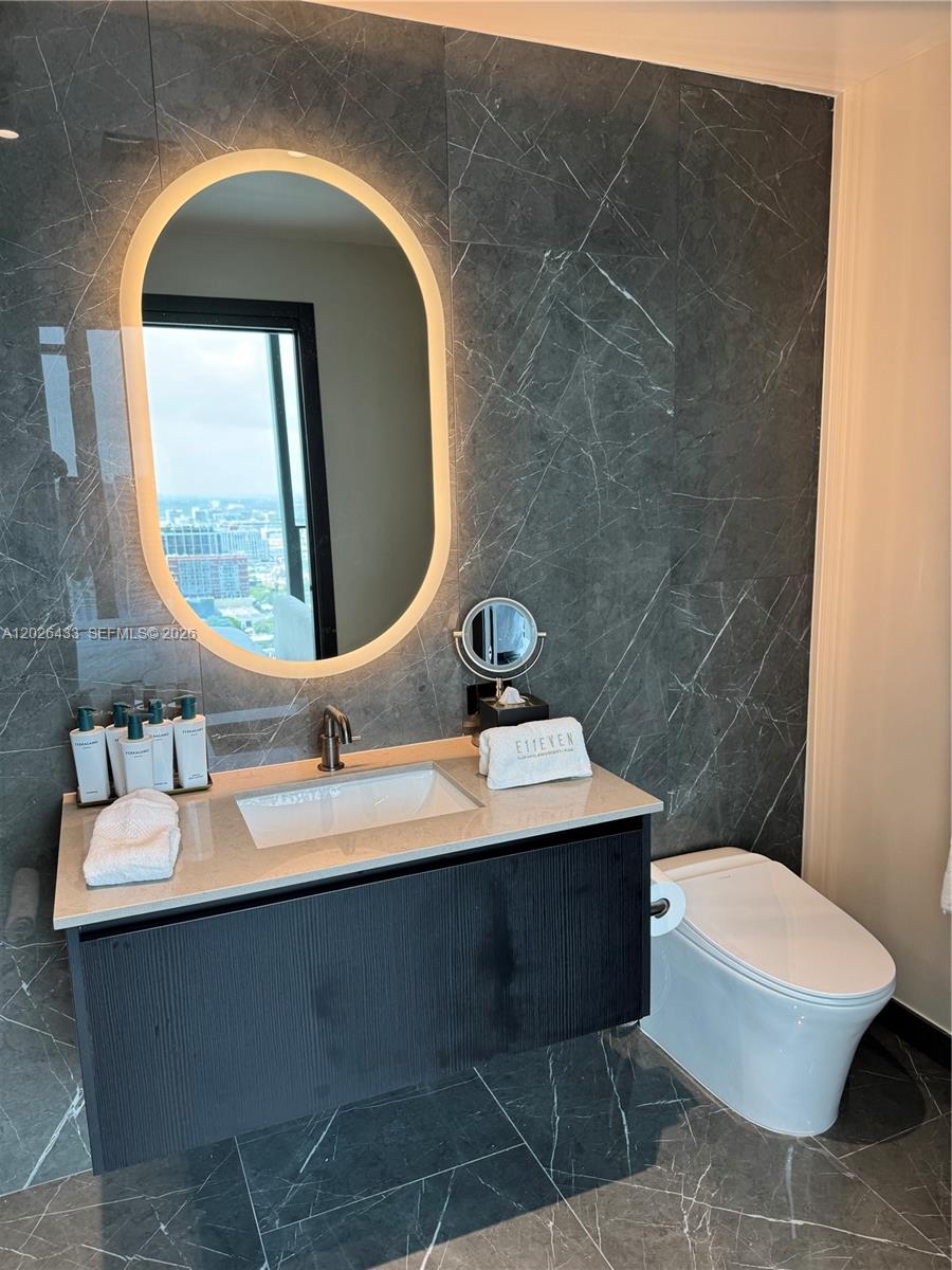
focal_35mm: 24
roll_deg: +1.8
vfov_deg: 71.6
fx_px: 880
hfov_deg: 56.8
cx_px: 476
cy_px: 635
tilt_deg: -10.3
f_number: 1.78
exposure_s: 1/120
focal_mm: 6.76
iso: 80
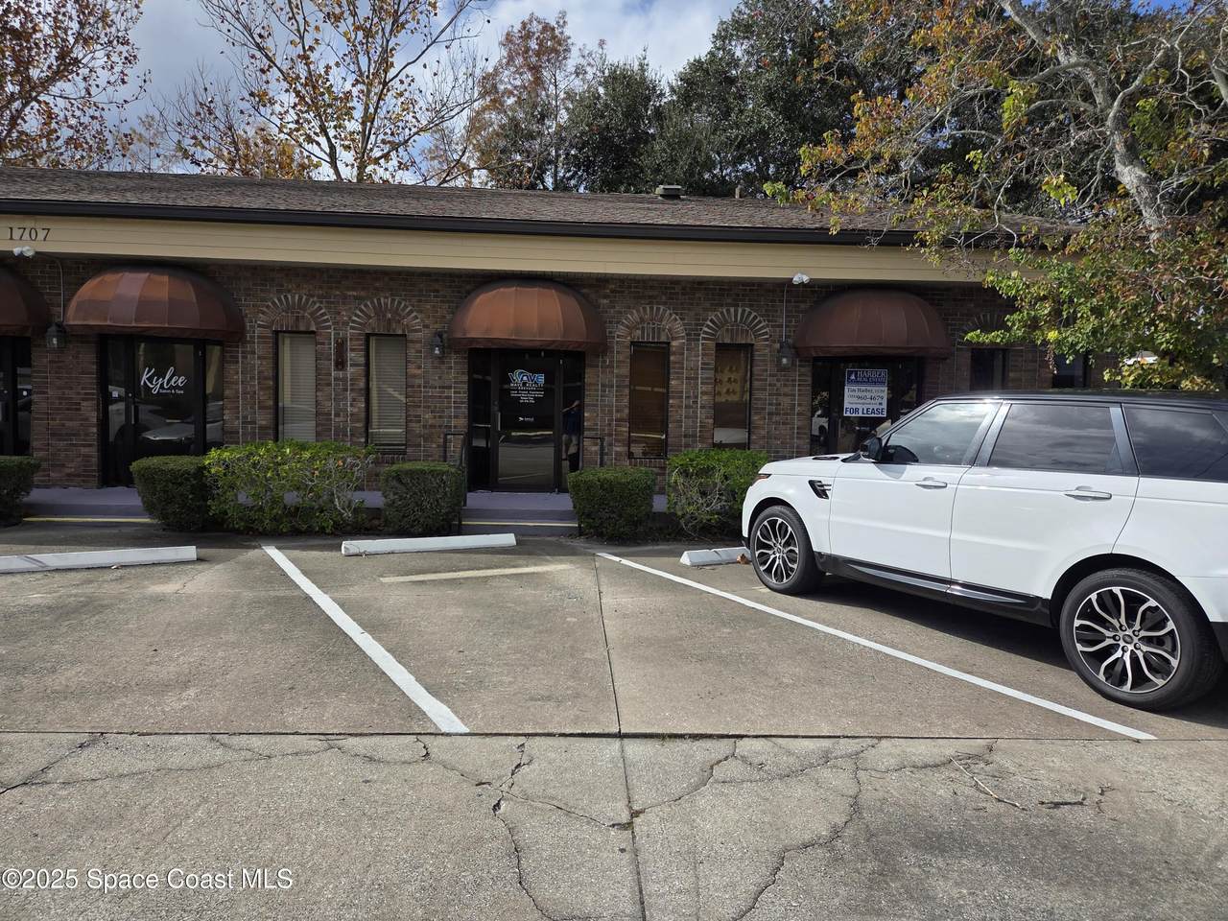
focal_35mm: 23
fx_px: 816
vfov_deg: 58.9
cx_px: 614
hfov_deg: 73.9
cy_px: 460
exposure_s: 1/5699
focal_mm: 5.4
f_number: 1.8
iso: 80
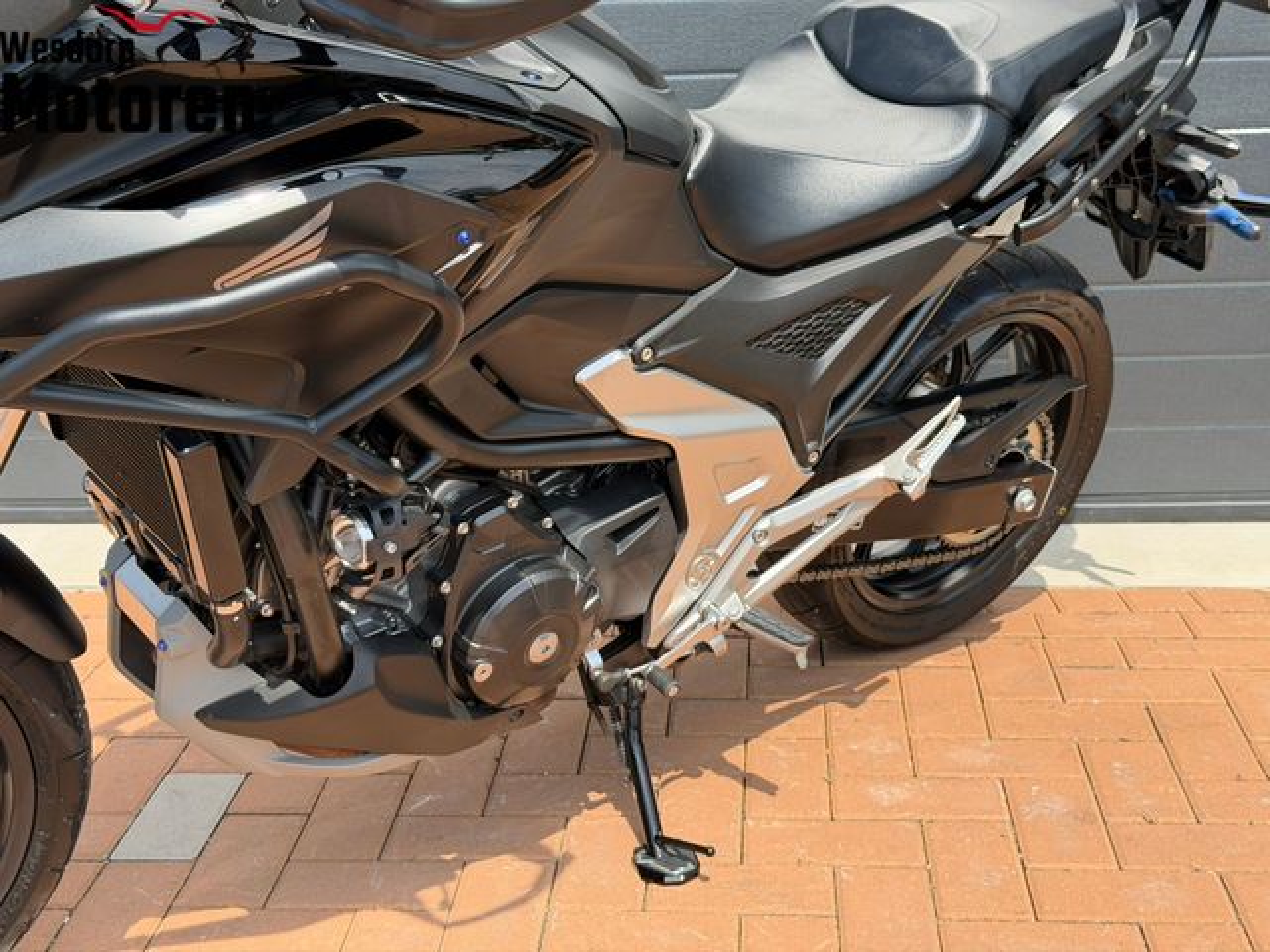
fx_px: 1761
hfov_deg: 39.7
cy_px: 476
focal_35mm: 48
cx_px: 635
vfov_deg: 30.3
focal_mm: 6.76
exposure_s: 1/1838
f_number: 1.78
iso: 80
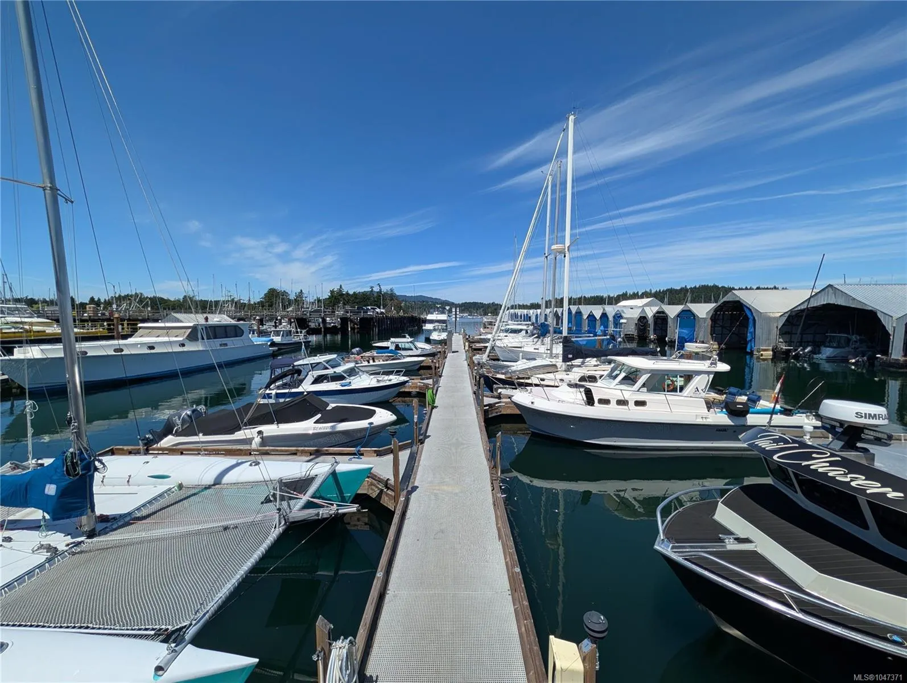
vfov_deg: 94.6
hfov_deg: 110.5
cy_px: 342
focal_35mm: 12
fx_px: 315
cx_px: 454
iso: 47
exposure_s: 1/4505
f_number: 1.7
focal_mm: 2.02
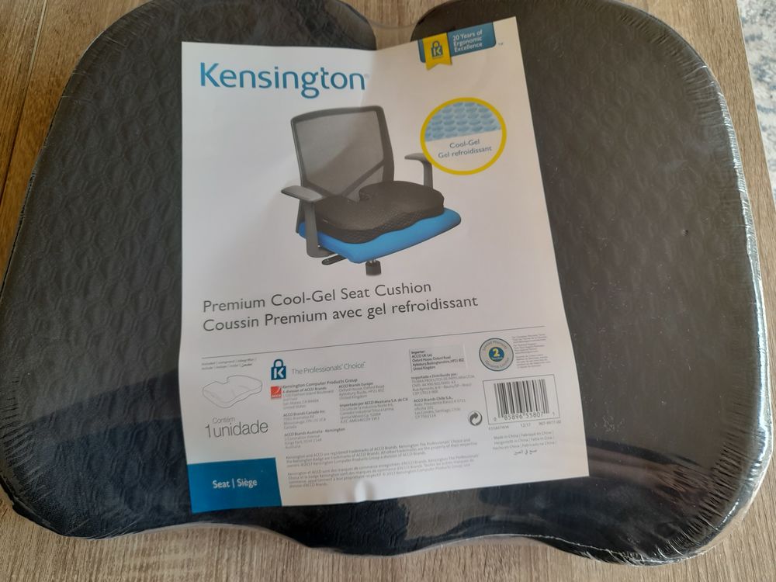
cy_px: 291
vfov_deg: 54.9
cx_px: 388
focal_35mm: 25
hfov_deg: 69.4
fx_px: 560
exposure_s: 1/50
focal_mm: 4.6
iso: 50
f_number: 2
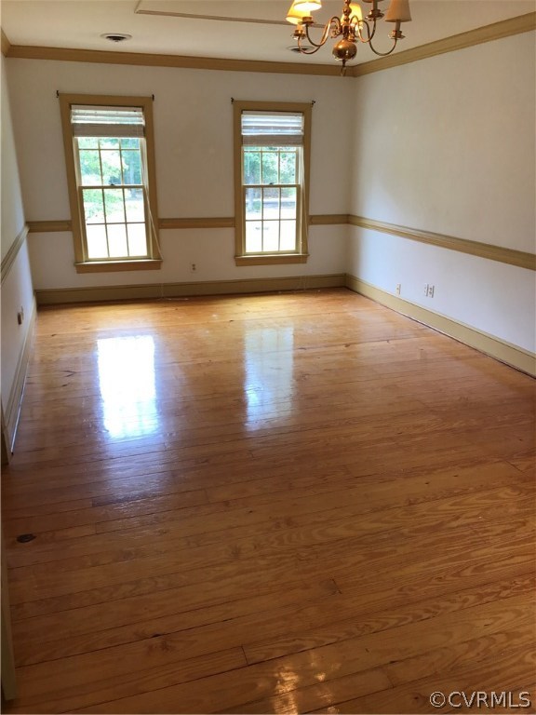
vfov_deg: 63.4
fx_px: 578
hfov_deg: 49.7
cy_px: 358
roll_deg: +0.0
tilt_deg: -18.0
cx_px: 268
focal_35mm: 28
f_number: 1.8
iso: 32
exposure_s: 1/60
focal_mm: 3.99
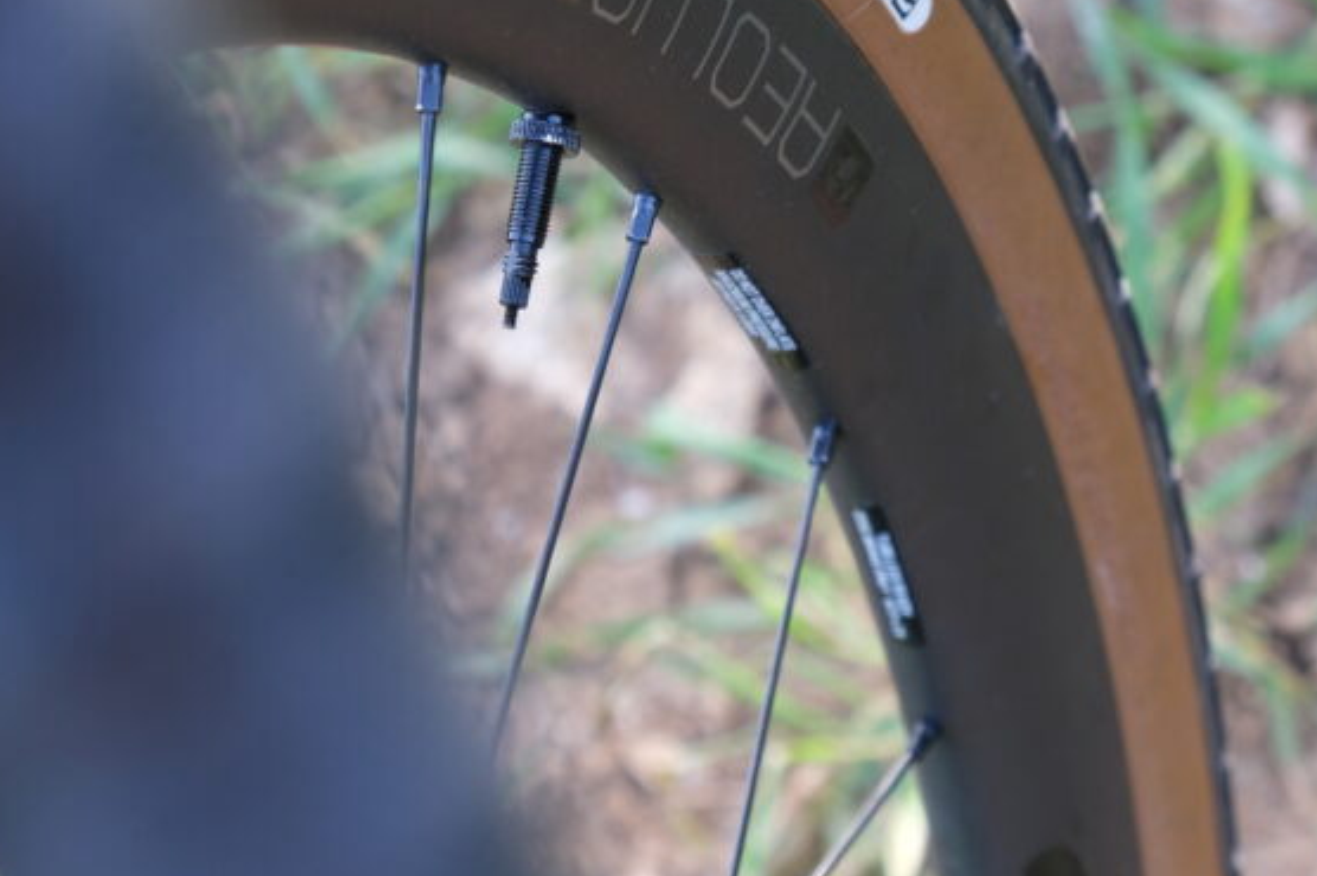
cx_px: 585
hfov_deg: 13.4
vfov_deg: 8.9
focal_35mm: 153
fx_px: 5594
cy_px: 135
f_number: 5.6
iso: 640
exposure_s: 1/80
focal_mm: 55
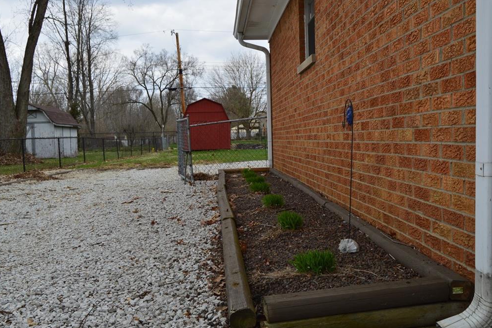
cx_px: 246
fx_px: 547
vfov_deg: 33.4
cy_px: 165
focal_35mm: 40
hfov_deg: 48.5
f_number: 11
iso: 400
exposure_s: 1/400
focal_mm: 26
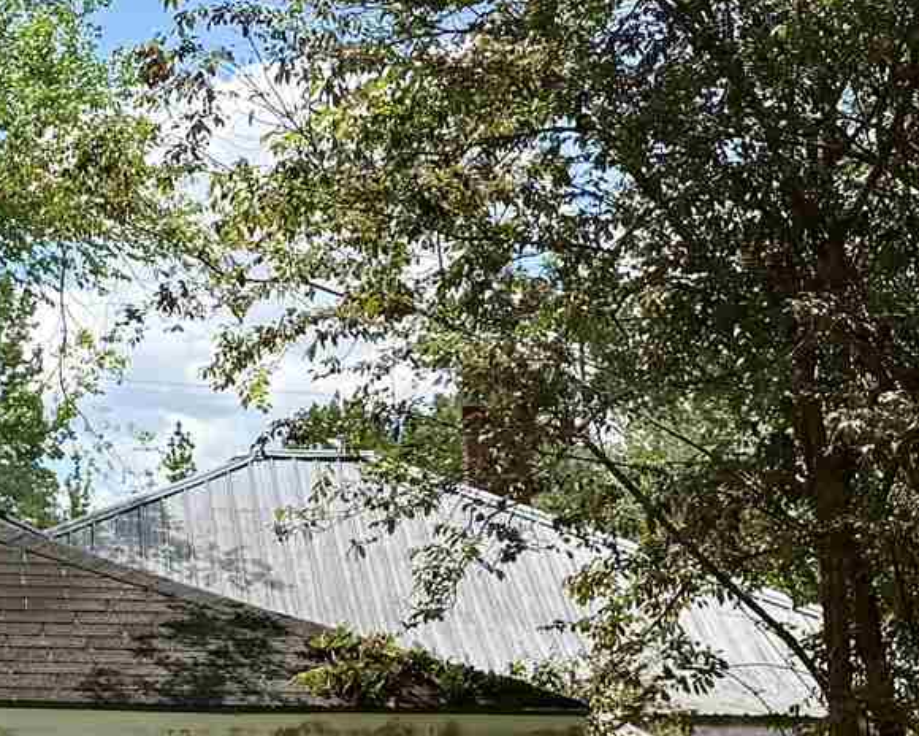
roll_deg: -0.8
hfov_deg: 15.5
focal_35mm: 124
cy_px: 393
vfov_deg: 12.4
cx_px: 260
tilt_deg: +5.9
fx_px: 3373
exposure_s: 1/5319
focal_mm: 6.76
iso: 100
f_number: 1.78
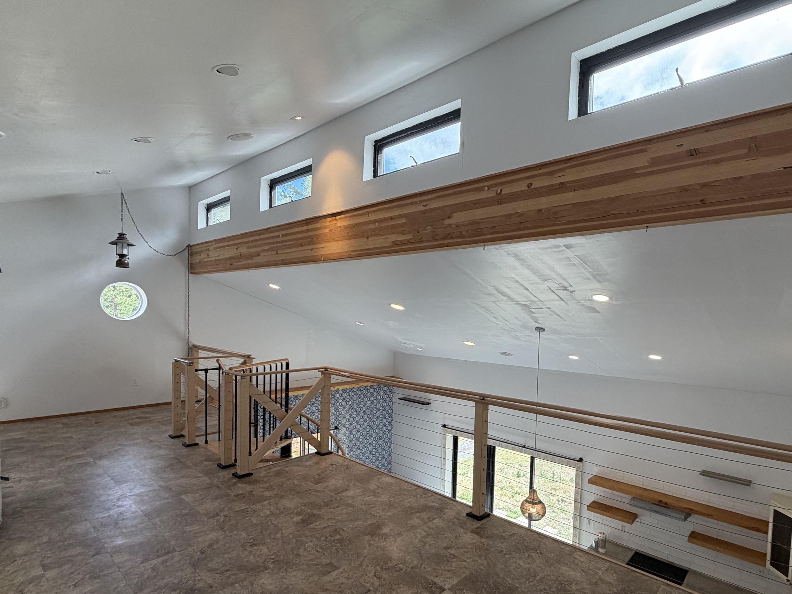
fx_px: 435
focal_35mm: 19
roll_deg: -1.8
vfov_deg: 68.4
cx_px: 446
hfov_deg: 84.3
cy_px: 334
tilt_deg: -2.4
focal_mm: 2.22
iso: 80
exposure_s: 1/120
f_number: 2.2
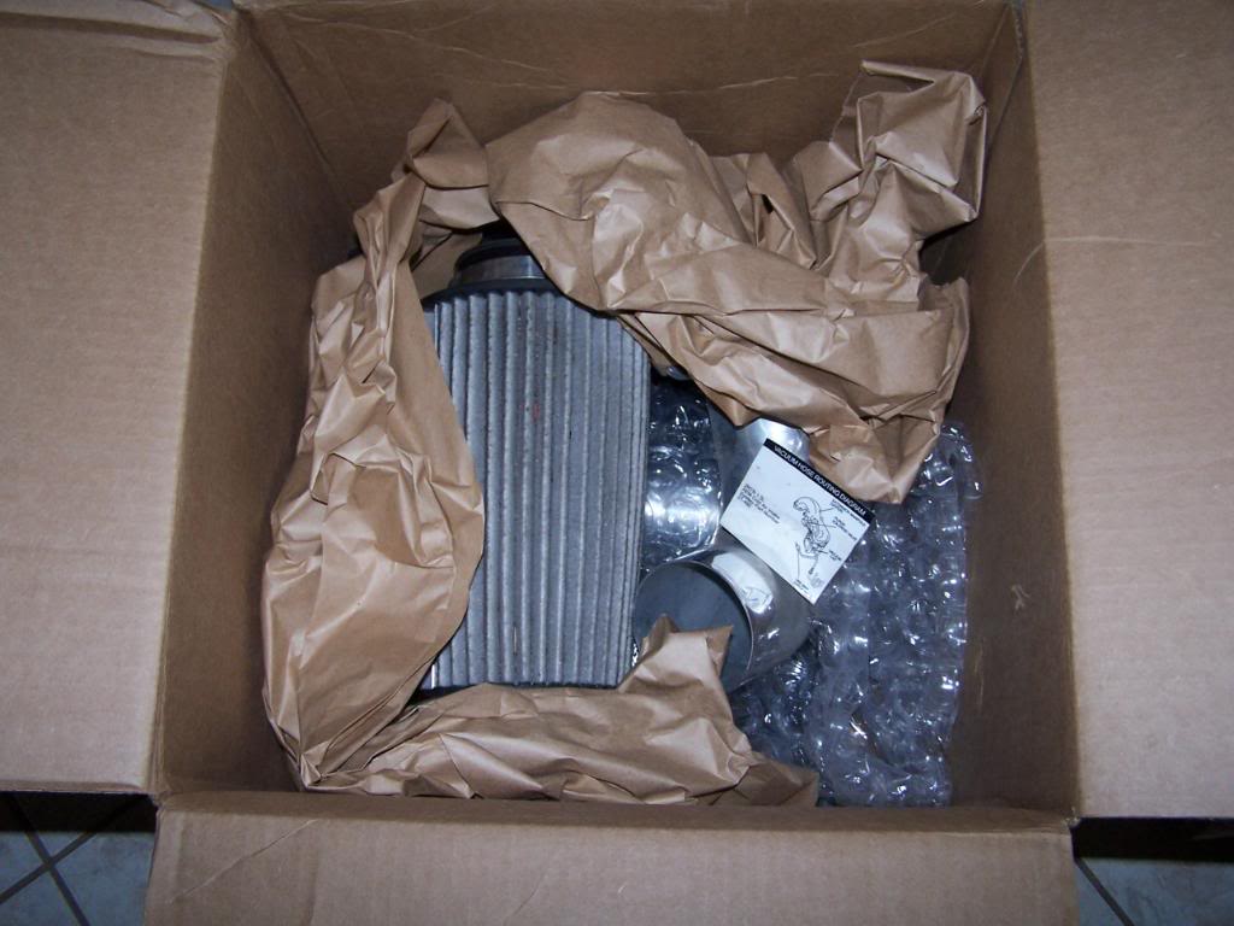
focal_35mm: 38
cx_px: 617
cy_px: 463
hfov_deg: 49.0
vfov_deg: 37.7
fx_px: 1355
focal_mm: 6.3
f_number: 2.8
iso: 140
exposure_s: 1/60
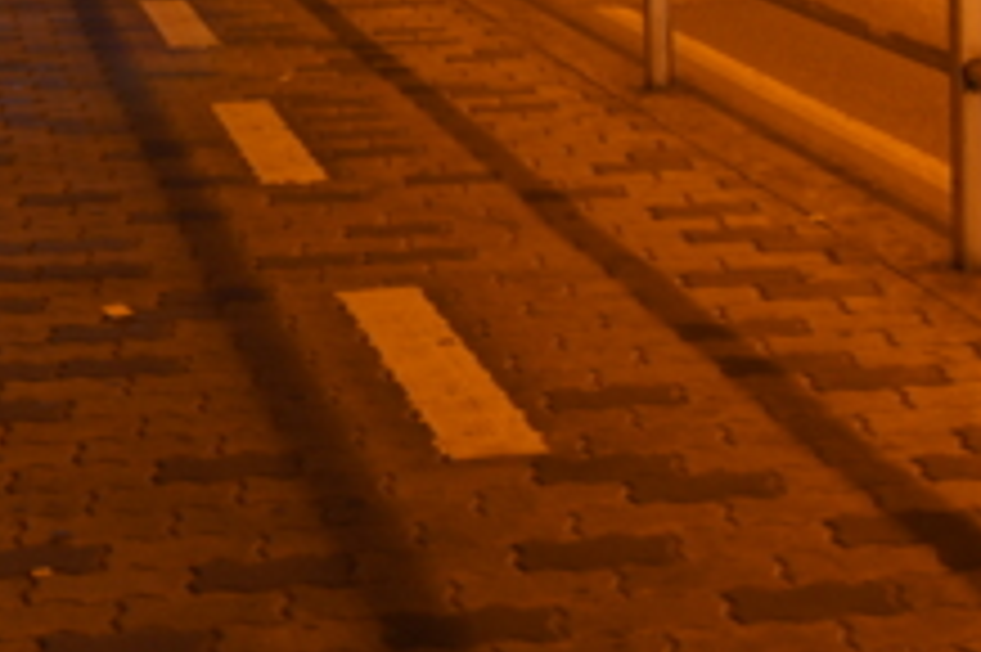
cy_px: -164
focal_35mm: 91
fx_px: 2478
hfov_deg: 21.8
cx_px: 86
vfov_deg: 14.5
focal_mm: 22
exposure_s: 1/40
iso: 640
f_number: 4
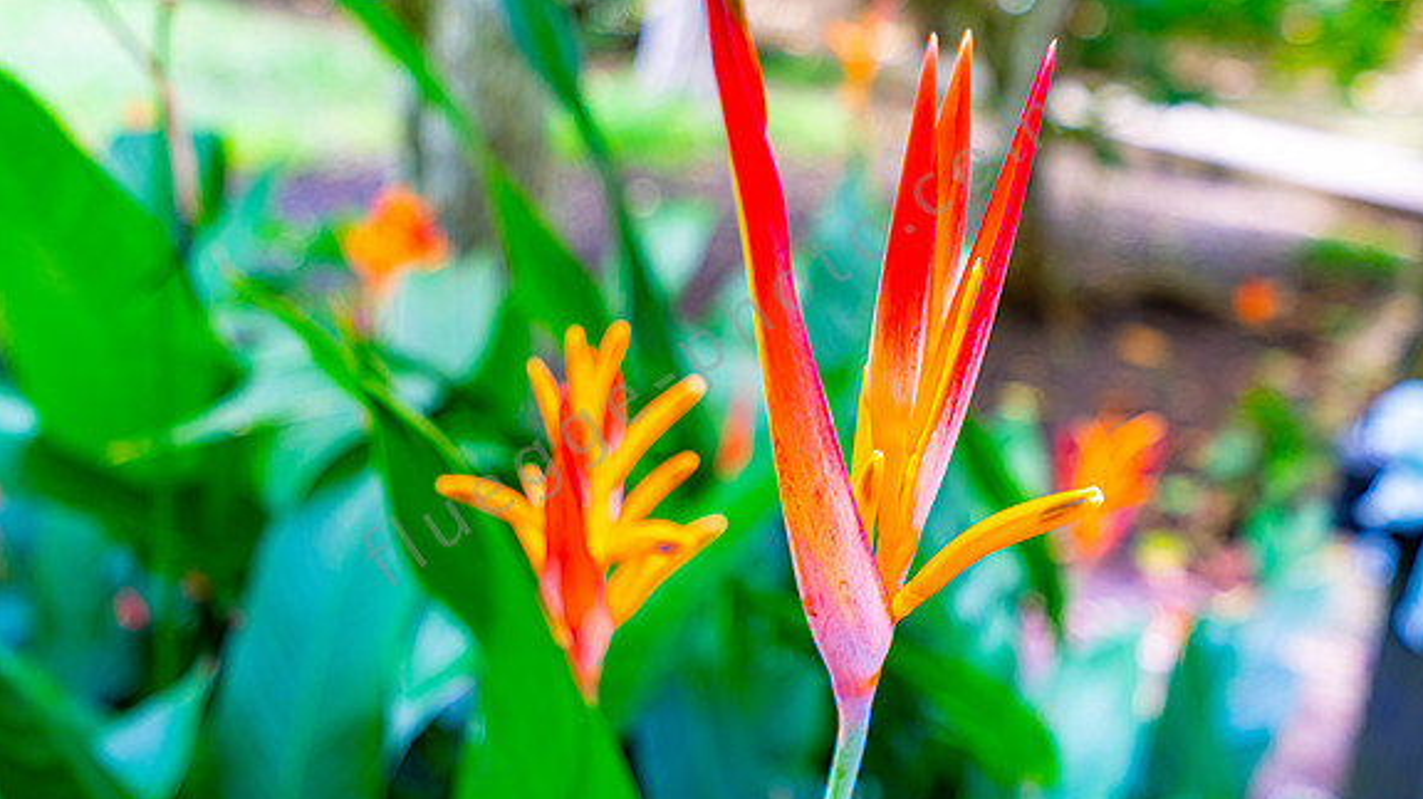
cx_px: 715
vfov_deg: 31.9
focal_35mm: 37
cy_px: 333
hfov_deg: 54.0
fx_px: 1396
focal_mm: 35
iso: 320
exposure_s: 1/100
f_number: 4
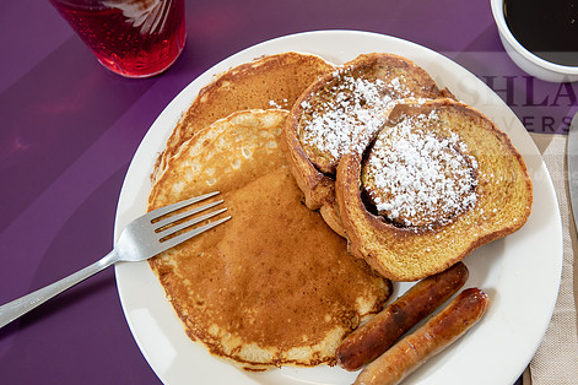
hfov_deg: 31.4
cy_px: 200
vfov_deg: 21.2
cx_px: 340
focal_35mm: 64
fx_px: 1027
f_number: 4
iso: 640
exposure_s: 1/200
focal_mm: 52
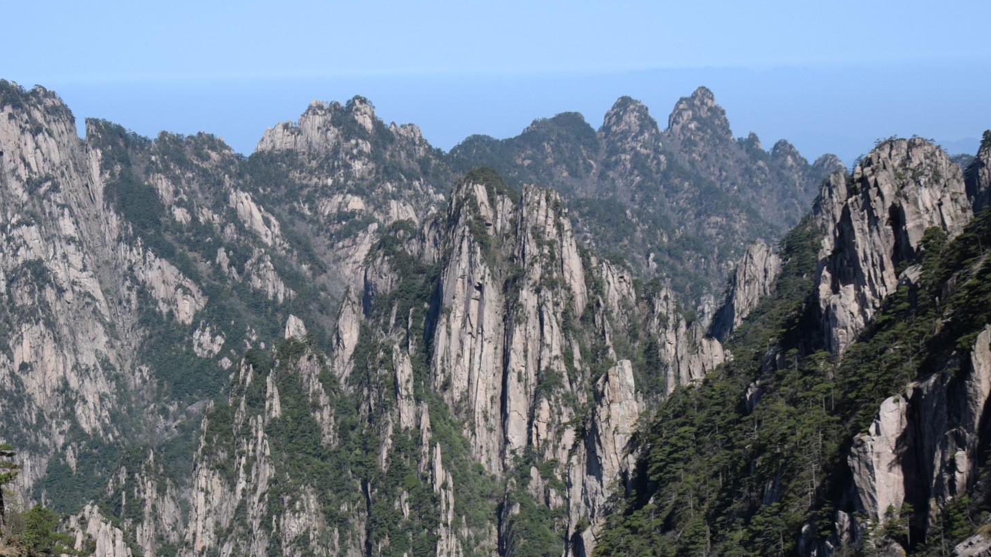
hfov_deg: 31.4
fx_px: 1760
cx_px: 492
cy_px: 407
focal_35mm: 67
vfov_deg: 17.9
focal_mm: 30
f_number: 5.6
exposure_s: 1/4000
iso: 800
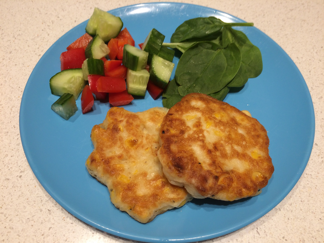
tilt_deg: -57.9
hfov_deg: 61.7
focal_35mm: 29
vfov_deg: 48.2
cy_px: 122
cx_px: 162
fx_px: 271
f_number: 2.2
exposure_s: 1/100
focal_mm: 4.15
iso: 50
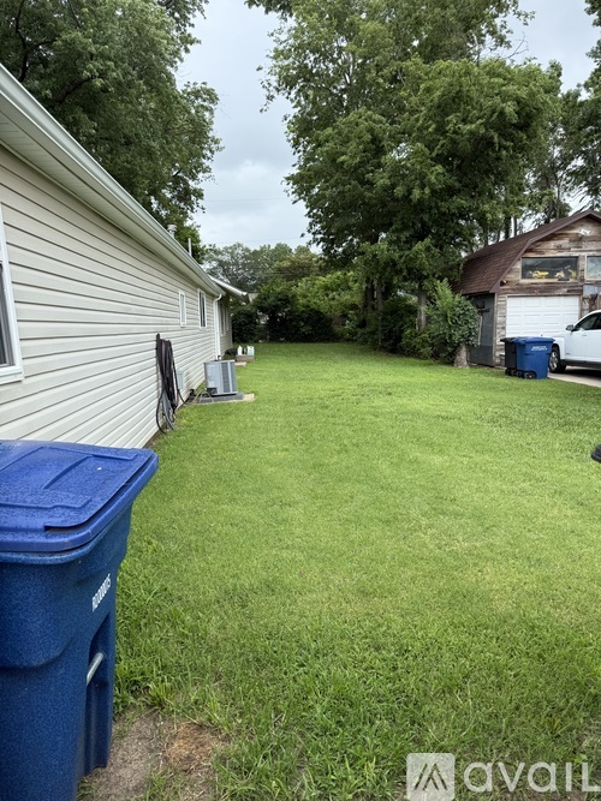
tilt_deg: -5.4
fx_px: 556
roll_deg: +0.9
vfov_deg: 71.6
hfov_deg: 56.8
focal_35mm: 24
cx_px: 300
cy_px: 400
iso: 80
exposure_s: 1/1361
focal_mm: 6.76
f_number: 1.78
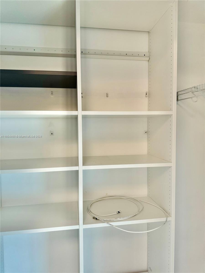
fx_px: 190
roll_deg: +0.7
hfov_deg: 56.8
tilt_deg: -3.3
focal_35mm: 24
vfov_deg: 71.6
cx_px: 102
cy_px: 136
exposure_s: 1/60
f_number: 1.78
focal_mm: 6.76
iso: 200
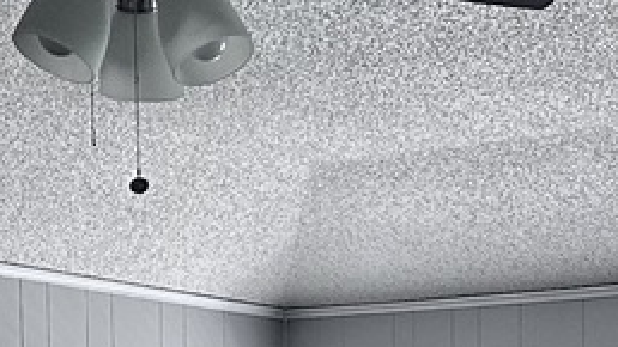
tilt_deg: -4.0
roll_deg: +0.2
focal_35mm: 146
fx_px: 2392
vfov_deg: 7.8
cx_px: 577
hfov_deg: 14.5
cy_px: 792
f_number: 1.78
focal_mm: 6.86
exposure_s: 1/98
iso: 250
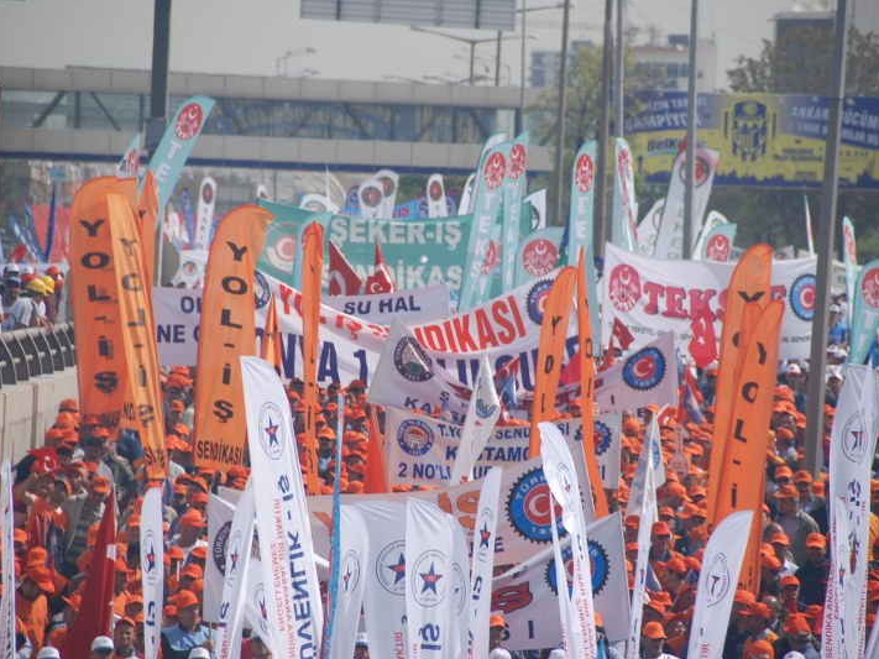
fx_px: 8251
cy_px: 329
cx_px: 470
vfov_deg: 4.6
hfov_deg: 6.1
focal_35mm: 325
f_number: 5.6
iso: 200
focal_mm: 200
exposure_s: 1/1000
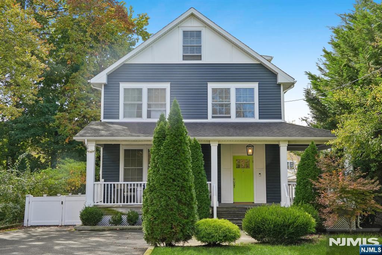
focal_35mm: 44
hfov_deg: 44.5
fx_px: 467
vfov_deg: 30.5
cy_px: 128
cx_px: 191
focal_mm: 29.5
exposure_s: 1/100
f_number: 11
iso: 320
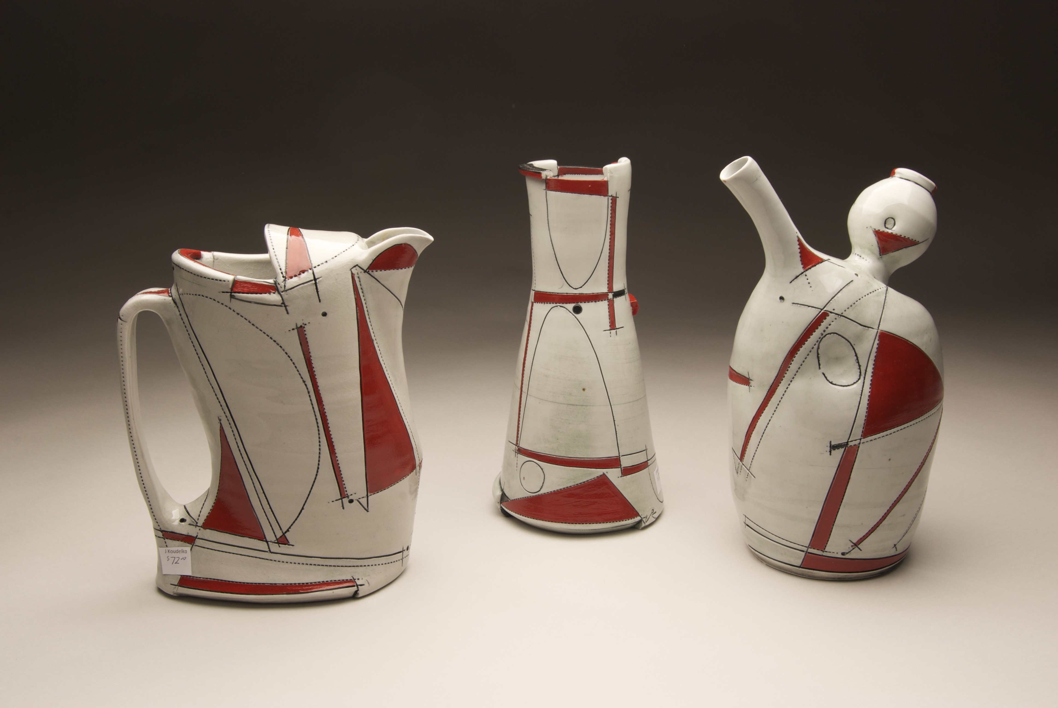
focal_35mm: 36
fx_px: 1059
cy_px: 354
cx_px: 529
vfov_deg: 37.0
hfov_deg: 53.1
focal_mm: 24
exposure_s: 1/10
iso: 125
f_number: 14
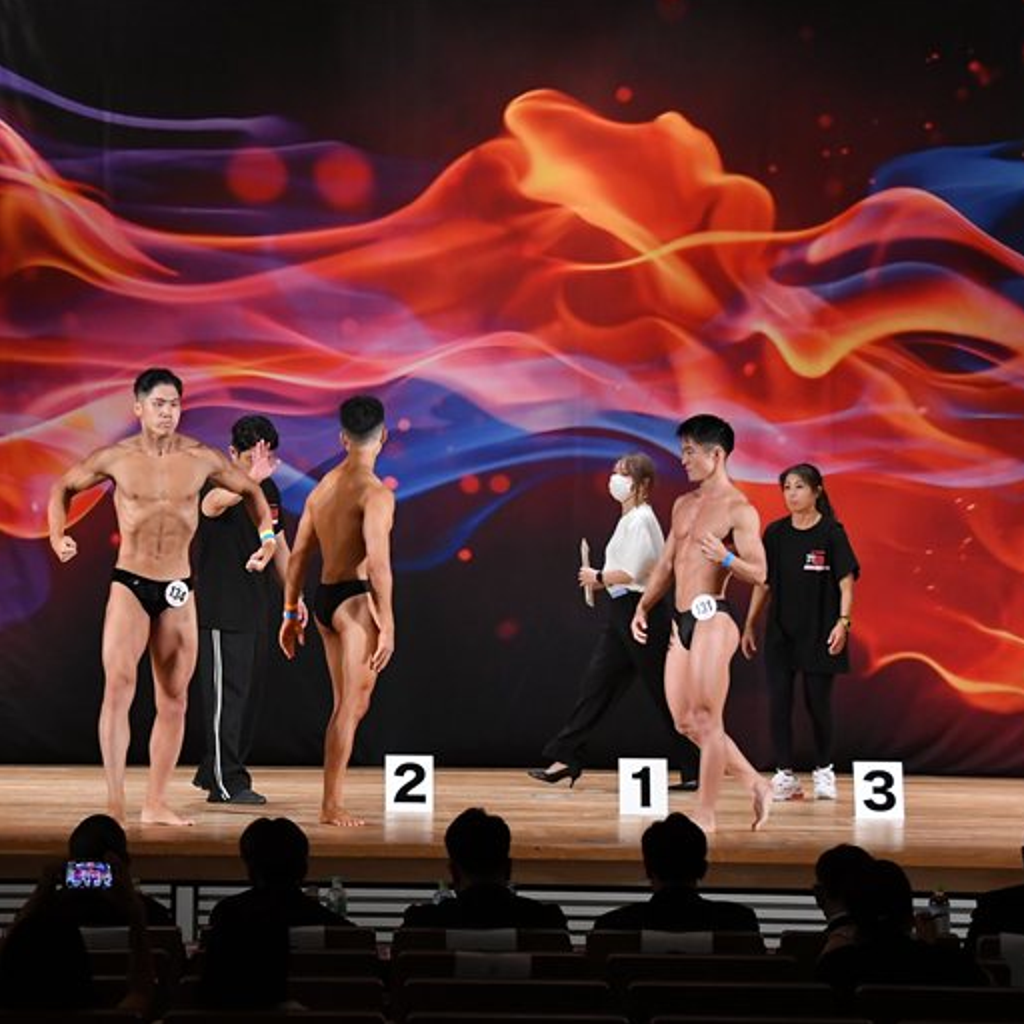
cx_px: 325
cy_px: 510
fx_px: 4518
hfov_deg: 12.9
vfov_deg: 12.9
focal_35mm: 135
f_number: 5.6
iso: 3200
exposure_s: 1/400
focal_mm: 70
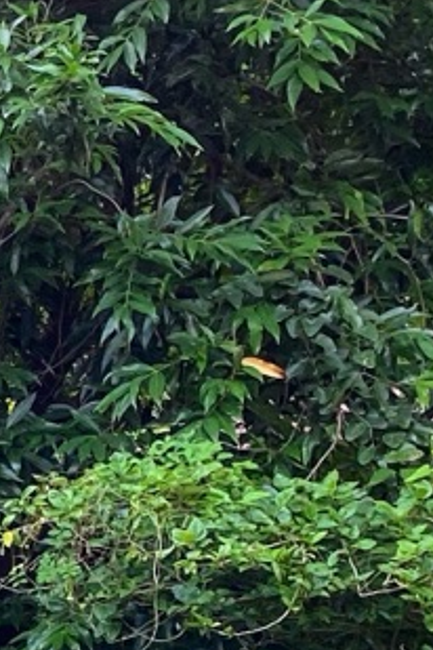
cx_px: -921
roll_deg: +0.9
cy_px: 667
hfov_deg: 8.2
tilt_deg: -1.9
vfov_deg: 14.4
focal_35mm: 140
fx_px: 2526
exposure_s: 1/122
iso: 50
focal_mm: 4.25
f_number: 1.8
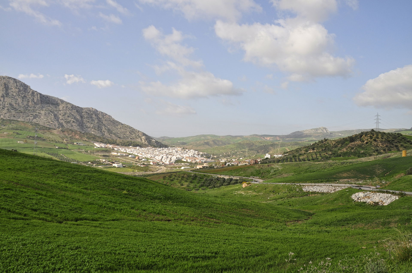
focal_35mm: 27
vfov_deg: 47.8
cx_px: 206
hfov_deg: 67.4
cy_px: 136
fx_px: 309
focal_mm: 18
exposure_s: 1/350
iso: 200
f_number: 8
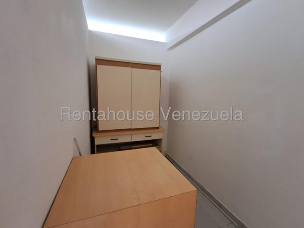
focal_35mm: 16
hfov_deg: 94.5
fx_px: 141
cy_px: 114
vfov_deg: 78.1
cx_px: 152
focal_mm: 1.64
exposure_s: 1/24
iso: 250
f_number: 2.2
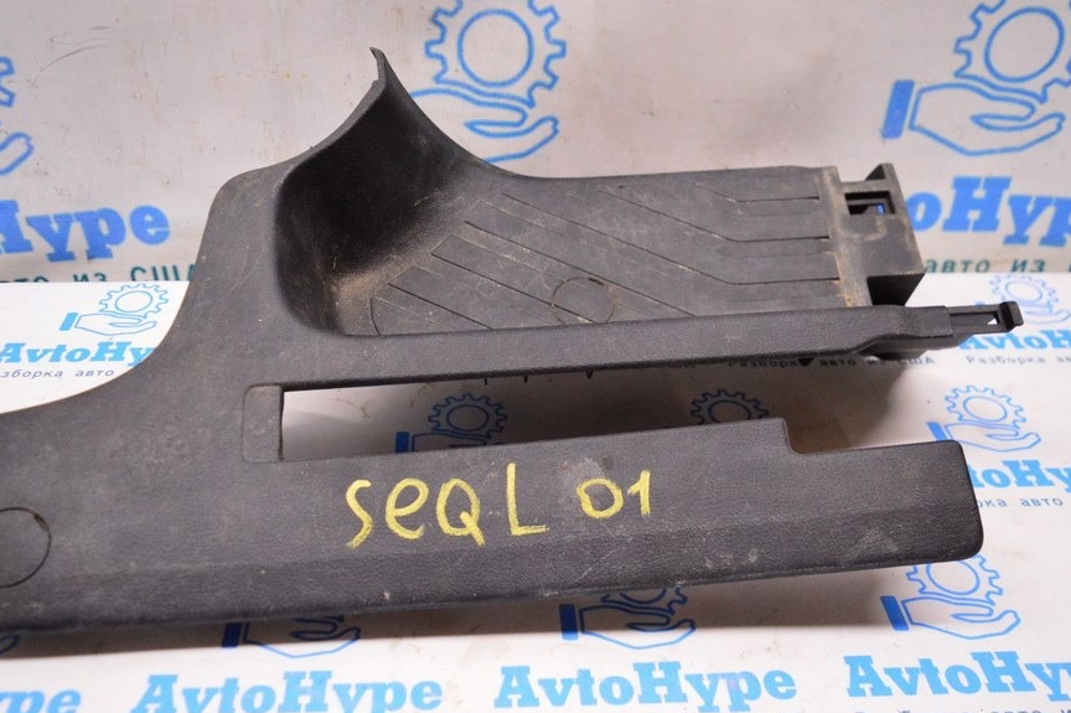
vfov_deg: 41.0
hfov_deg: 58.7
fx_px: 951
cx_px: 488
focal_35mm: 32
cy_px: 384
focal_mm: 18
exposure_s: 1/320
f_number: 3.5
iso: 3200
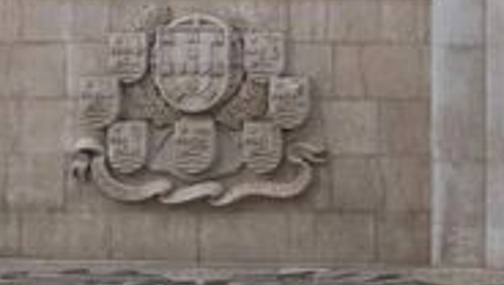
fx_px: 1044
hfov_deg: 21.5
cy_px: 89
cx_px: 808
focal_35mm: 78
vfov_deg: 15.5
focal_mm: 14
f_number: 2.8
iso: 800
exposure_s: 1/800
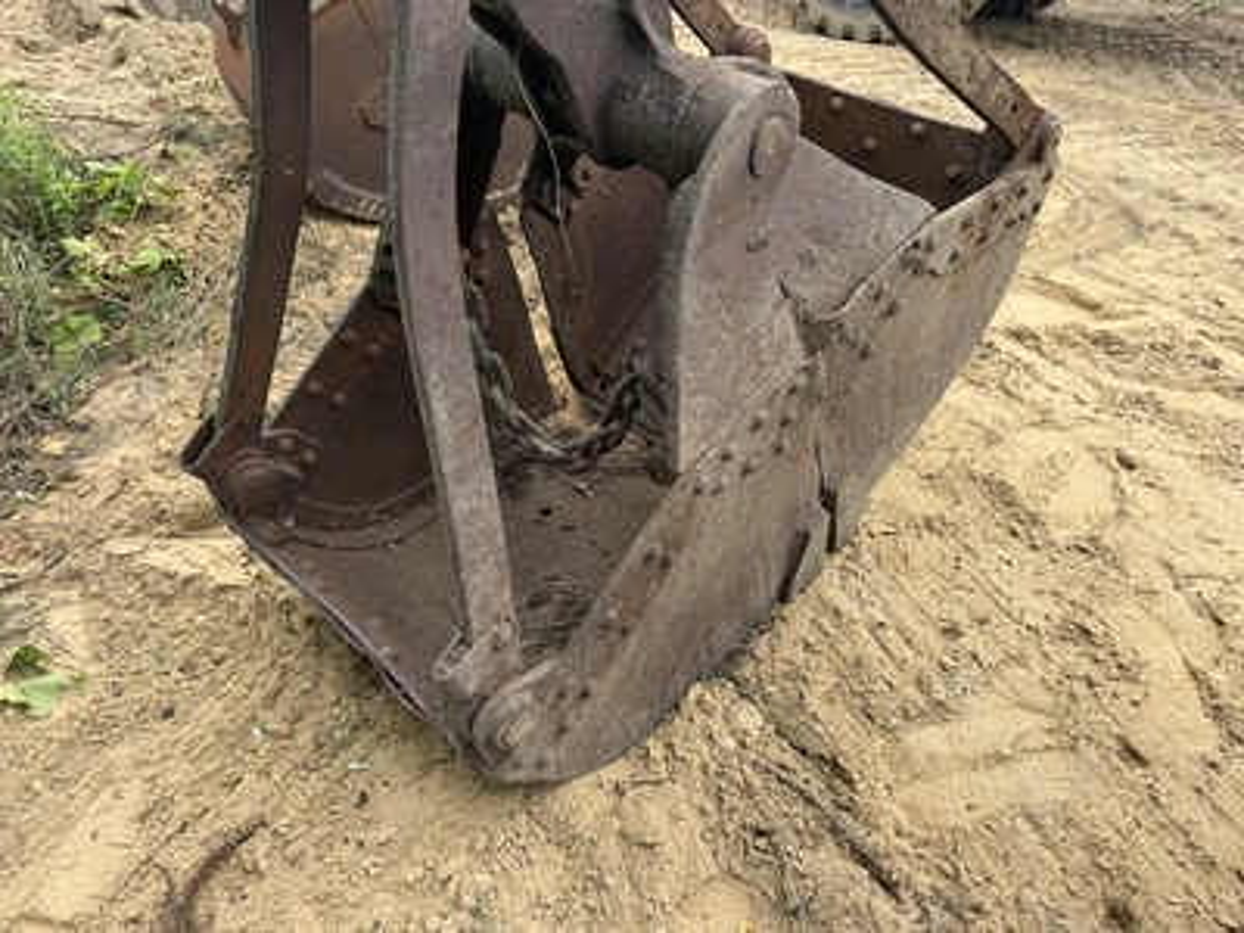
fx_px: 862
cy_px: 466
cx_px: 622
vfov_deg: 56.8
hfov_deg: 71.6
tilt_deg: -35.1
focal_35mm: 24
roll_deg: -2.7
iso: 100
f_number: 1.78
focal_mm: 6.76
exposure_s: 1/1106
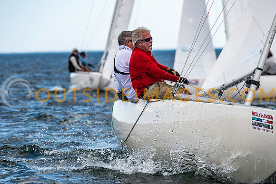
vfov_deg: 3.1
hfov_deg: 4.6
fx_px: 3451
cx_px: 138
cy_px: 92
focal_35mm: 450
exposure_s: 1/2000
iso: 320
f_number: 5.6
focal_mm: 300
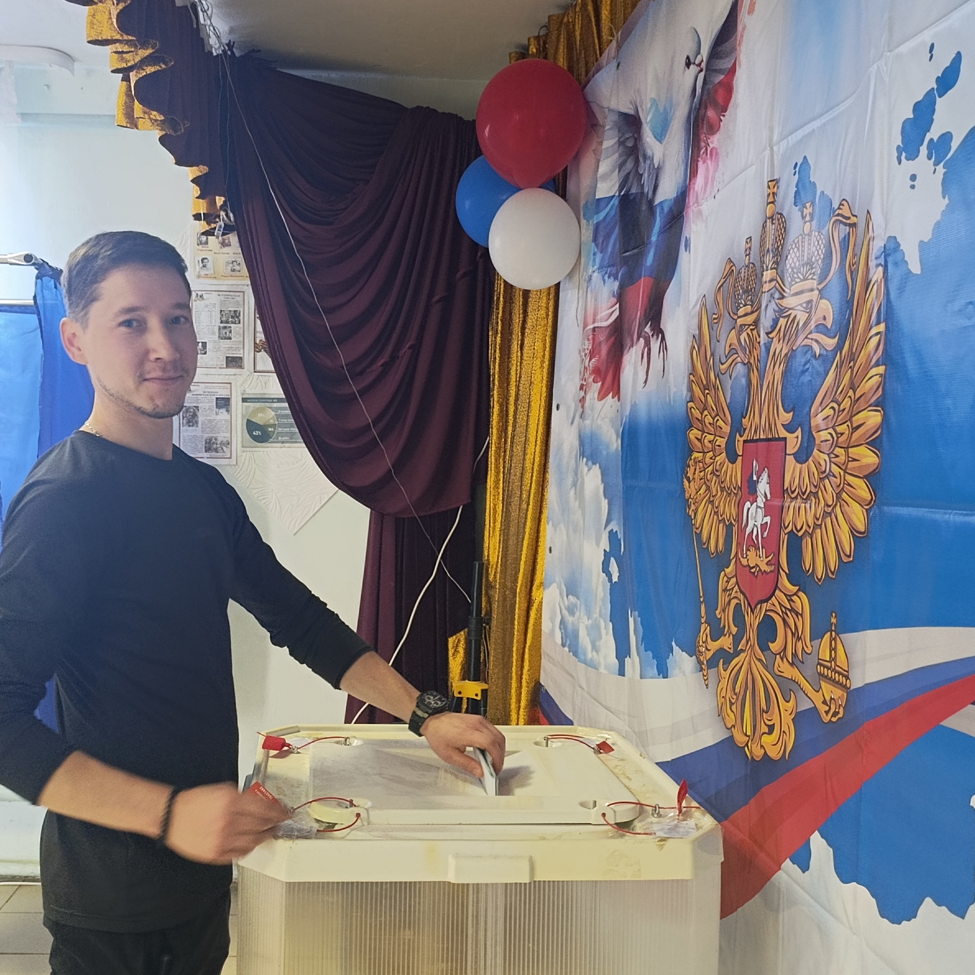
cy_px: 515
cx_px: 365
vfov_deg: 47.2
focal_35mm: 35
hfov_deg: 46.8
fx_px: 1115
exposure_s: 1/50
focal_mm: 6.11
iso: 911
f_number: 1.65
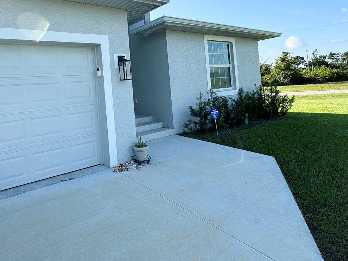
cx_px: 120
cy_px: 83
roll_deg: +4.5
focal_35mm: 24
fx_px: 241
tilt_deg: -0.8
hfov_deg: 69.8
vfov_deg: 55.4
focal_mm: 2.22
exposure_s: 1/968
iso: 50
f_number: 2.2
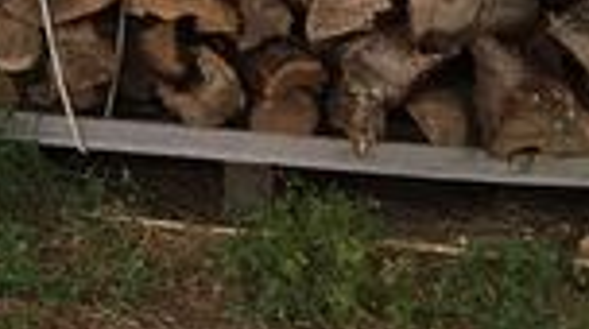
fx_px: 3244
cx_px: -690
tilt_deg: -5.8
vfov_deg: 5.7
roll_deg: +0.1
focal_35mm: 208
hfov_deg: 9.5
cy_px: -228
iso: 25
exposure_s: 1/248
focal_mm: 4.15
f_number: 2.2
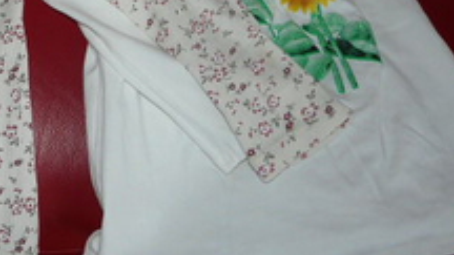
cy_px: -78
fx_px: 794
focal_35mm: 66
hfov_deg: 30.6
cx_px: 48
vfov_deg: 17.1
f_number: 2.8
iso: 100
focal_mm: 4.6
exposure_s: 1/30
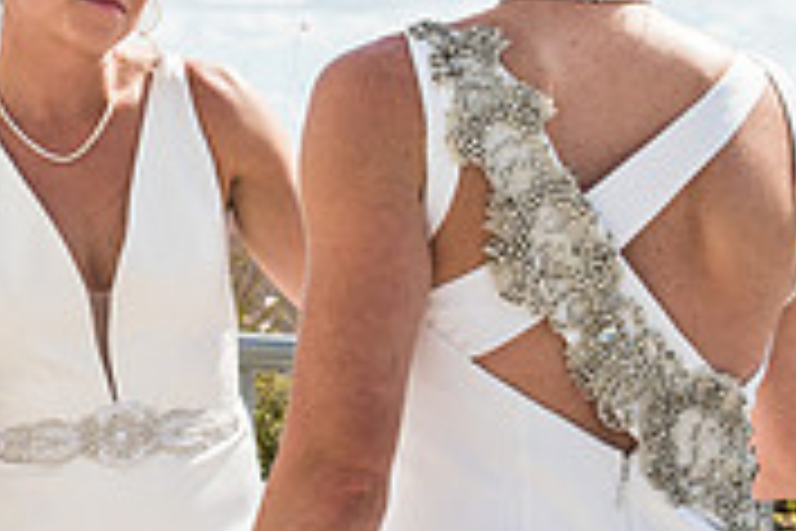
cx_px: -12
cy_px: 63
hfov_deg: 12.6
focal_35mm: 161
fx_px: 3560
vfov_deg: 8.5
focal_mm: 46
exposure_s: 1/2000
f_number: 7.1
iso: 200
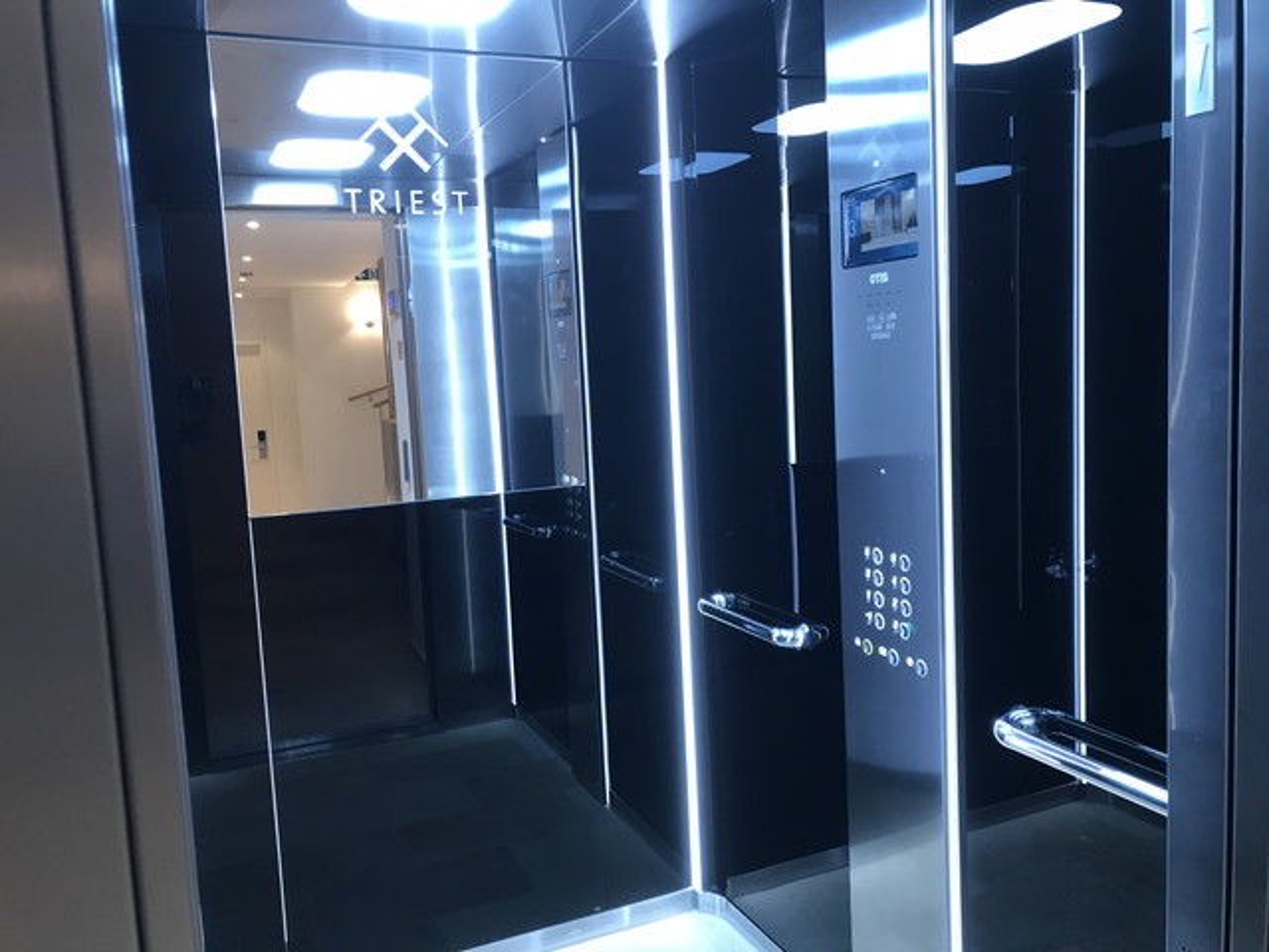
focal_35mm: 28
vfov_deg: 49.7
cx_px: 634
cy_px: 476
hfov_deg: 63.4
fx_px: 1026
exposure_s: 1/17
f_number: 1.8
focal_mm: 3.99
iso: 50
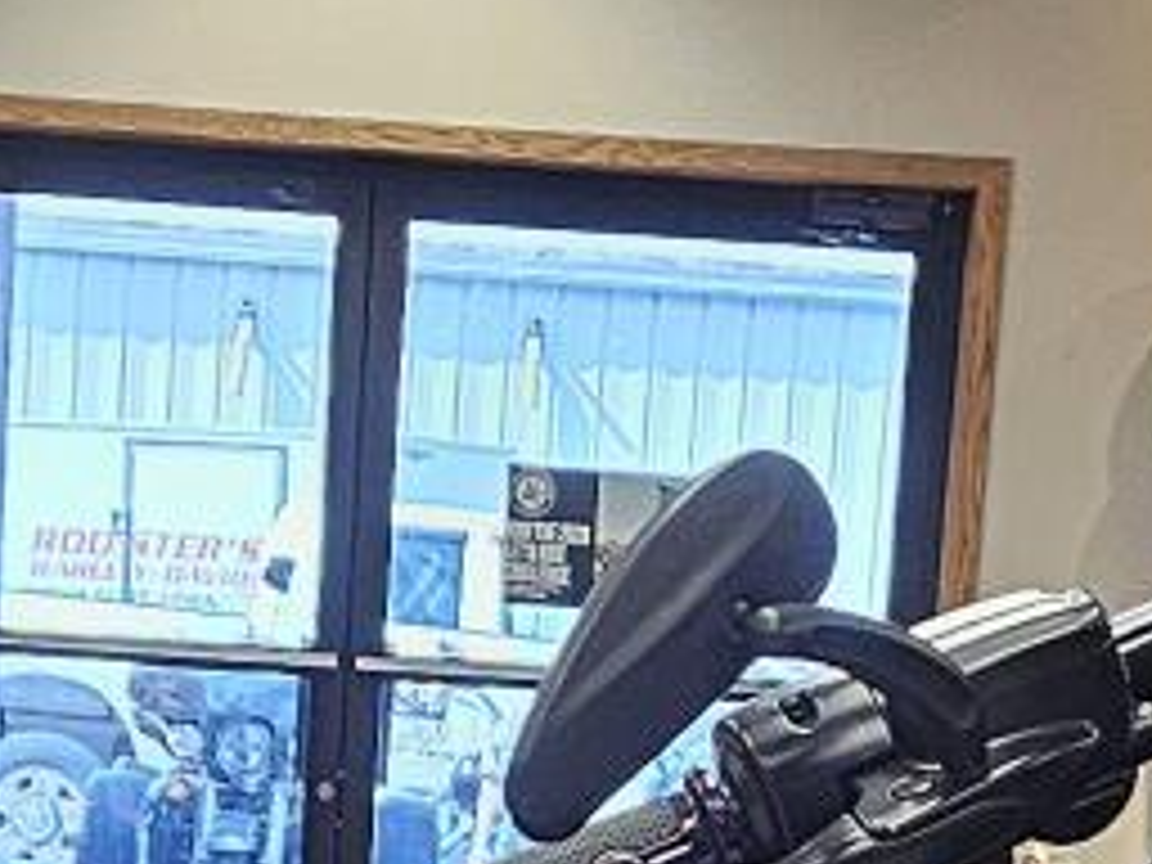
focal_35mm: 180
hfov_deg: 11.0
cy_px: 2187
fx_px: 5990
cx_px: 531
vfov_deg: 7.6
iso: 400
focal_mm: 6.3
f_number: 1.7
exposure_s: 1/120
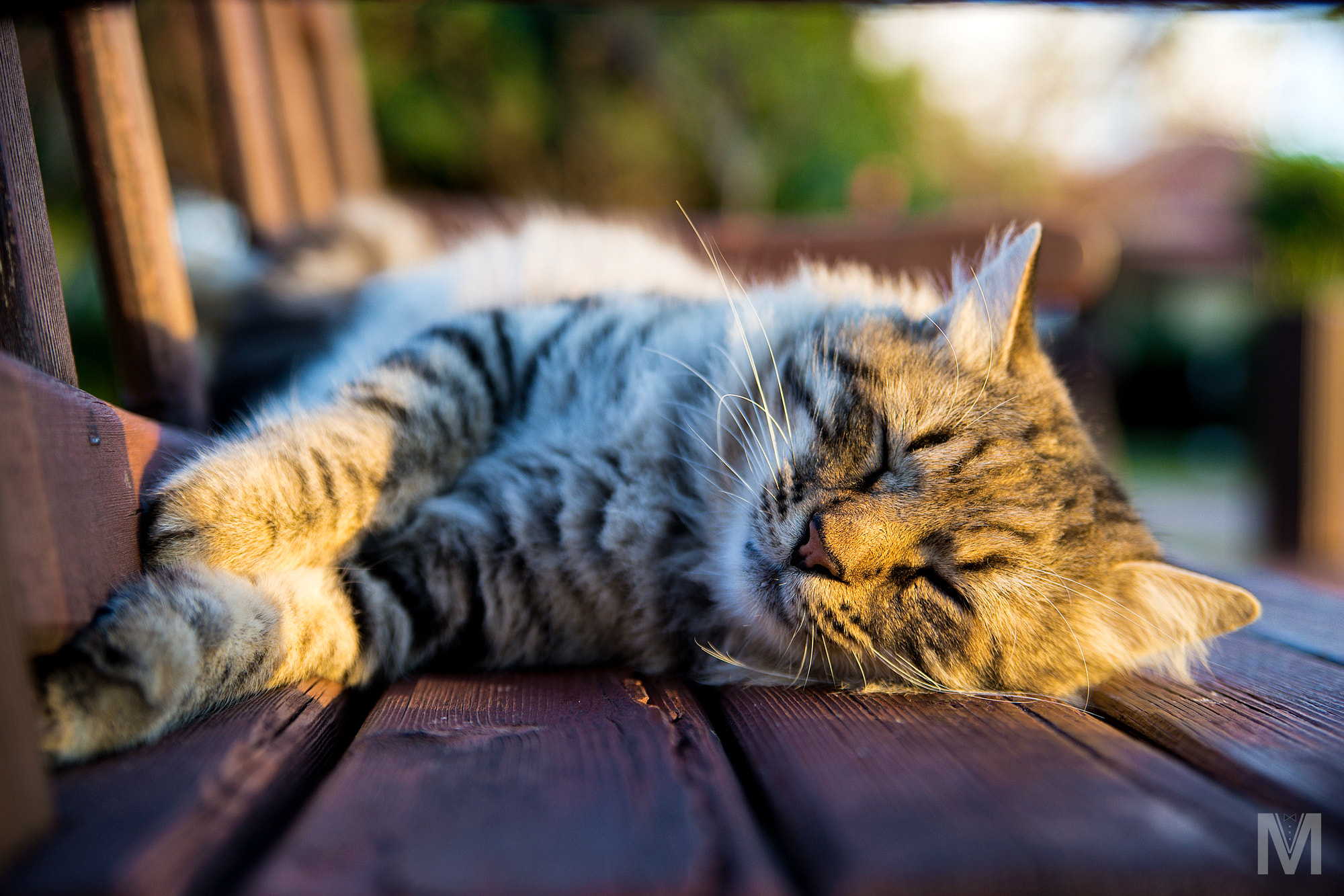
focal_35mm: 55
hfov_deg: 36.2
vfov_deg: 24.6
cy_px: 448
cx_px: 672
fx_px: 2053
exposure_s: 1/100
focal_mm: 55
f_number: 2.8
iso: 100
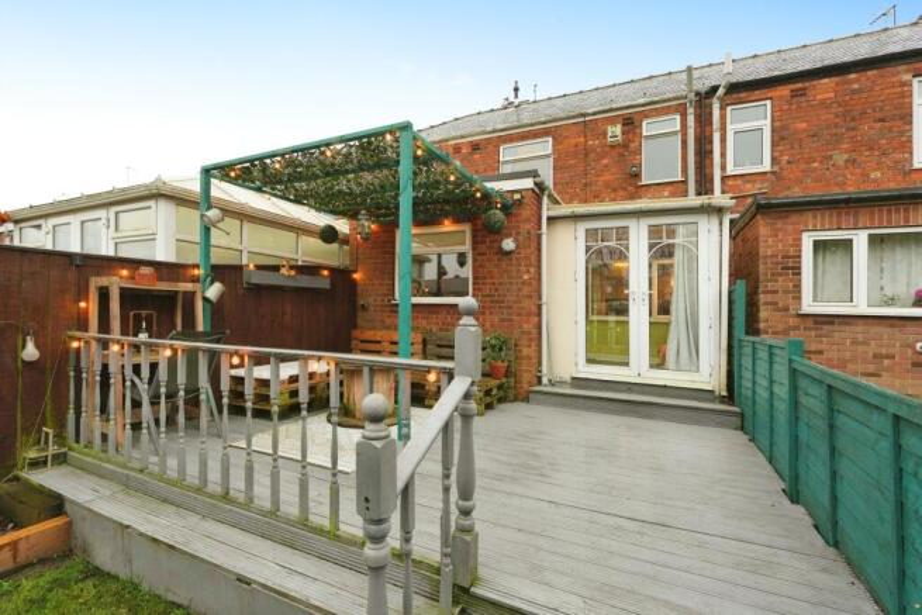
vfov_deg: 72.1
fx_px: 423
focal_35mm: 16
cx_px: 461
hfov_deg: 95.0
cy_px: 308
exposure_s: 1/80
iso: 400
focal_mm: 11
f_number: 4
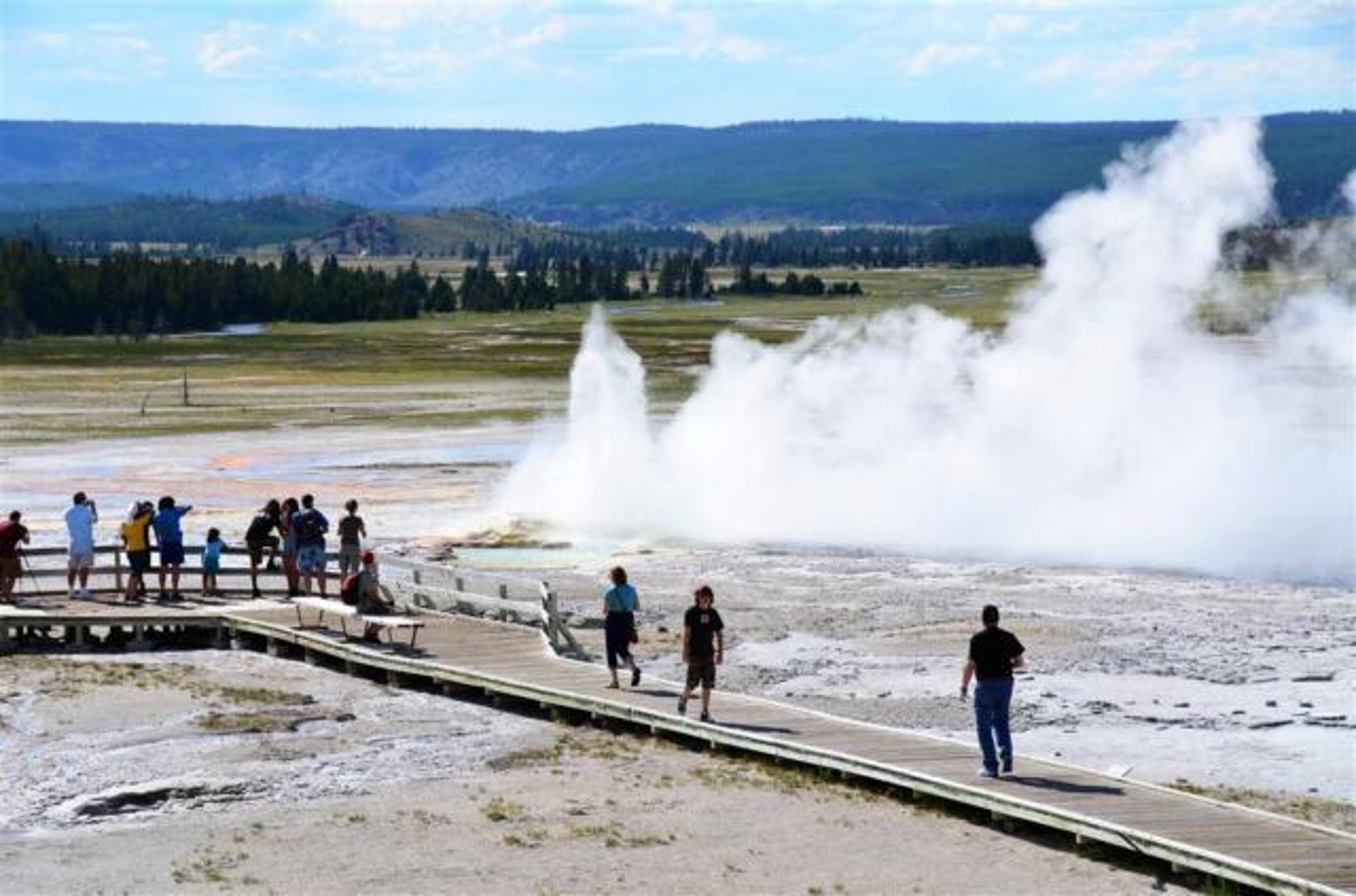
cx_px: 678
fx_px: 3944
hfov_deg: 19.5
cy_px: 448
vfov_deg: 13.0
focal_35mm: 105
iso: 200
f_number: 8
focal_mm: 70
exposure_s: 1/1000
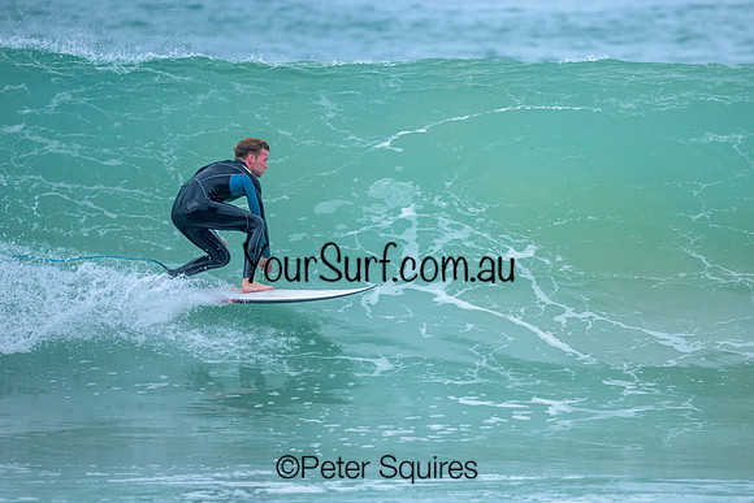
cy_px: 236
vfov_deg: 1.5
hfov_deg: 2.2
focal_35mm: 924
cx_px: 435
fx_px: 19353
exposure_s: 1/2000
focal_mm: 800
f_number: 6.3
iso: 640
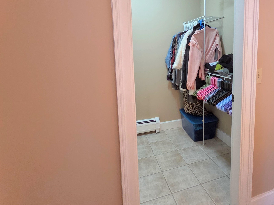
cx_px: 174
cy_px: 69
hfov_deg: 80.0
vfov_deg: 64.4
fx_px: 158
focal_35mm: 20
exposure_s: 1/60
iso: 1250
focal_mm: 2.2
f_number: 2.2
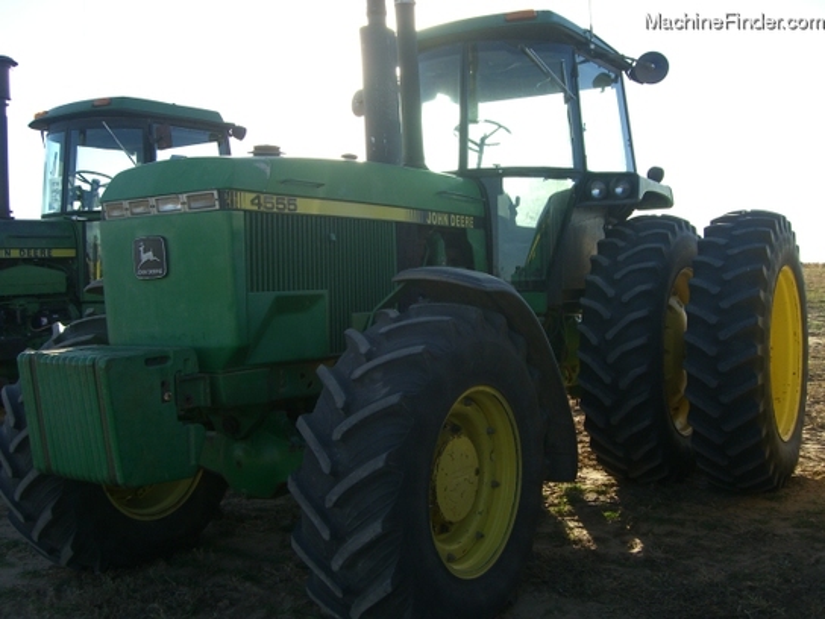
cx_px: 412
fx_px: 906
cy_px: 310
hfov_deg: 49.0
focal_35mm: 38
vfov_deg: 37.7
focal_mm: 7.9
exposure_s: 1/250
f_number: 4
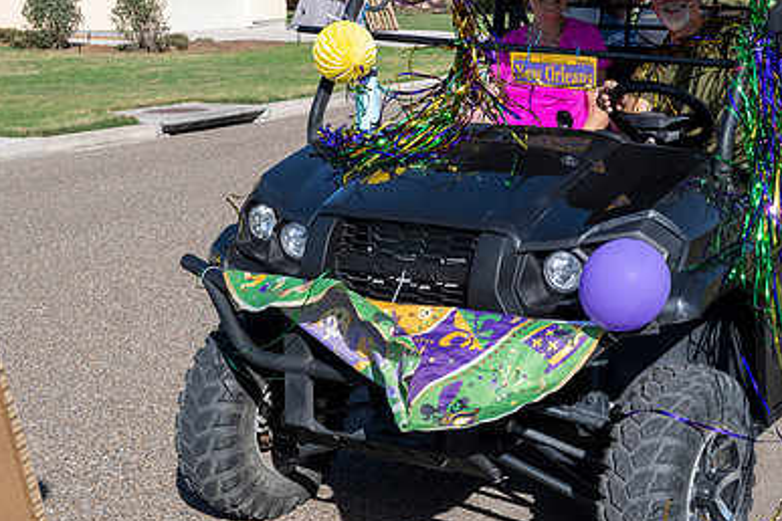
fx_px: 1368
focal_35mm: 63
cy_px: 163
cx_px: 580
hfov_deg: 31.4
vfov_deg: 21.5
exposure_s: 1/1250
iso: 900
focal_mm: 42
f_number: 9
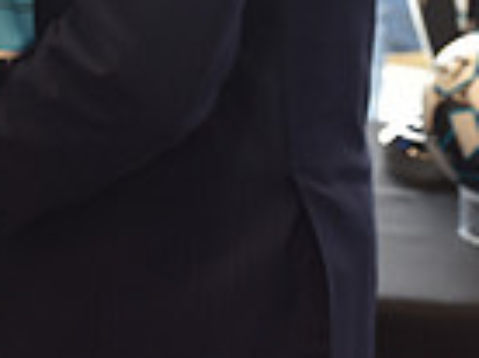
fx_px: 2127
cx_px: -458
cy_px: -287
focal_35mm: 154
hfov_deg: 11.6
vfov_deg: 9.2
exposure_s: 1/60
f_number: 4
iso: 400
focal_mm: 38
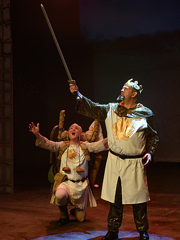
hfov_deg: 19.1
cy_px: 129
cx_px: 91
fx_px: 534
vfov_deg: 25.3
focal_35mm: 77
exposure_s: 1/160
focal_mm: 70
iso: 1250
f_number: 3.5
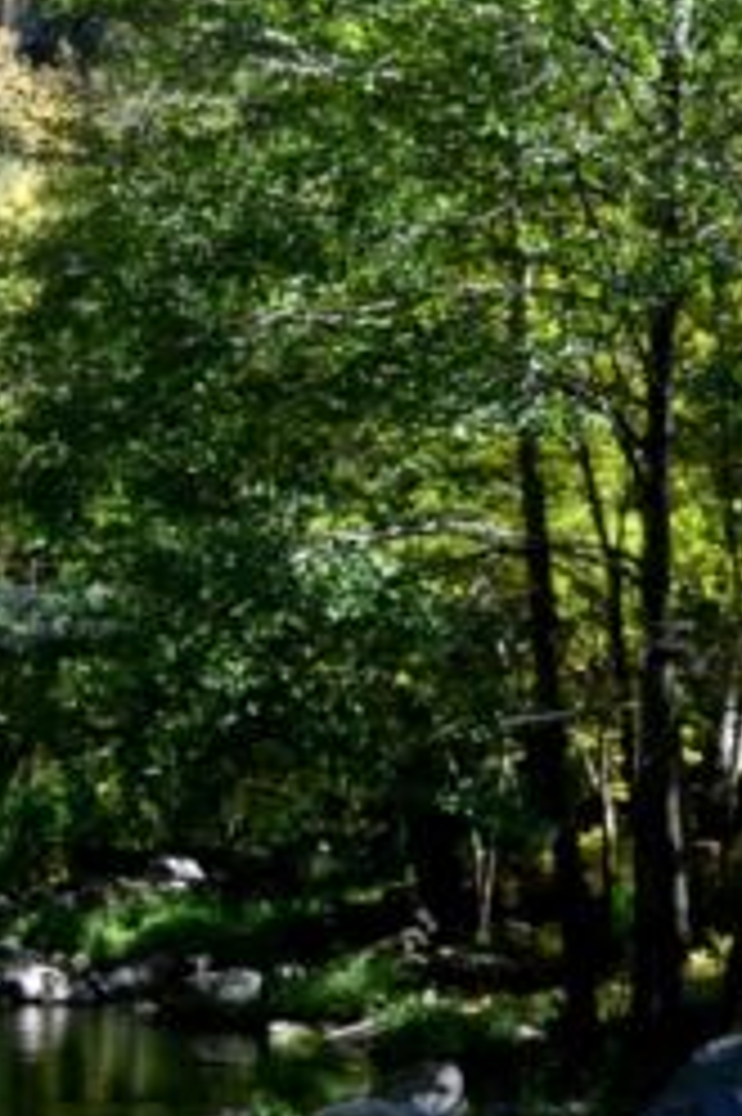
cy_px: 900
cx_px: -108
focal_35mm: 105
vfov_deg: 19.3
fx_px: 3251
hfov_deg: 12.8
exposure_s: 1/50
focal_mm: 18
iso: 400
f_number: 14
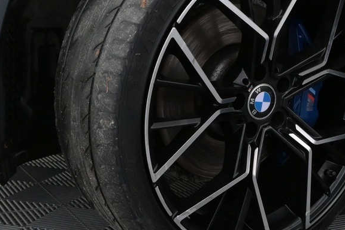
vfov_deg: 17.9
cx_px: 240
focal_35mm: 76
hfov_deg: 26.4
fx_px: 728
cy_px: 89
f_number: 5
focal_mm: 18
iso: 2500
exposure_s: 1/100
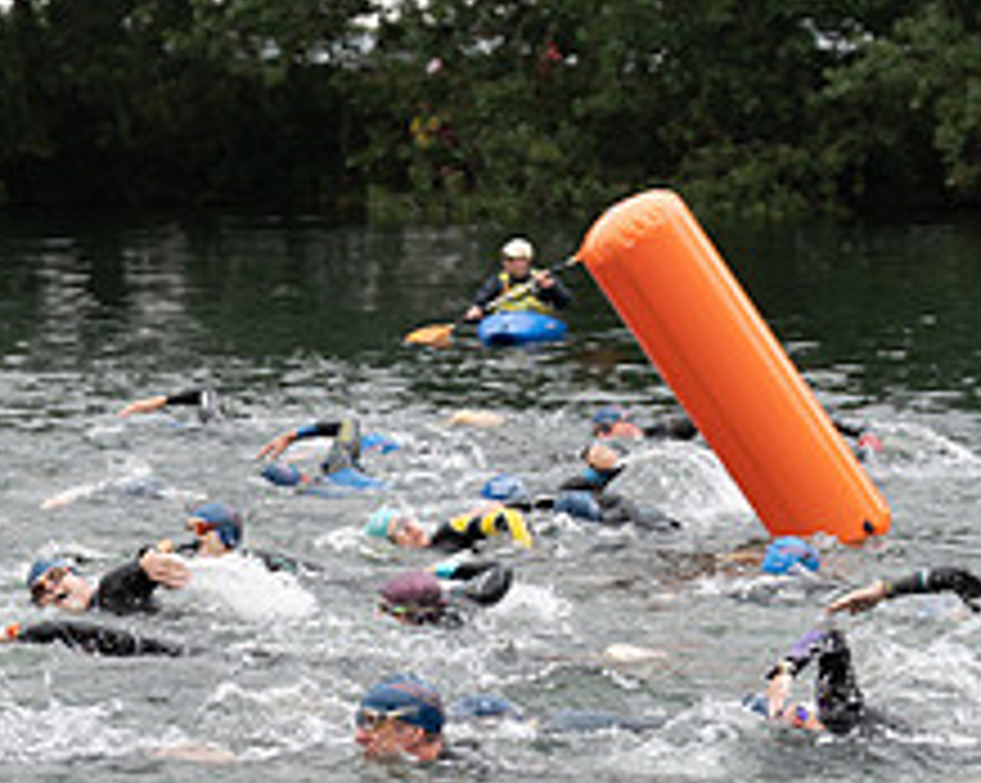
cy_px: 758
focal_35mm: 175
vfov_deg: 8.8
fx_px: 5076
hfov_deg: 11.0
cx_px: 50
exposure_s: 1/400
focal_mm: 70
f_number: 4
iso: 320
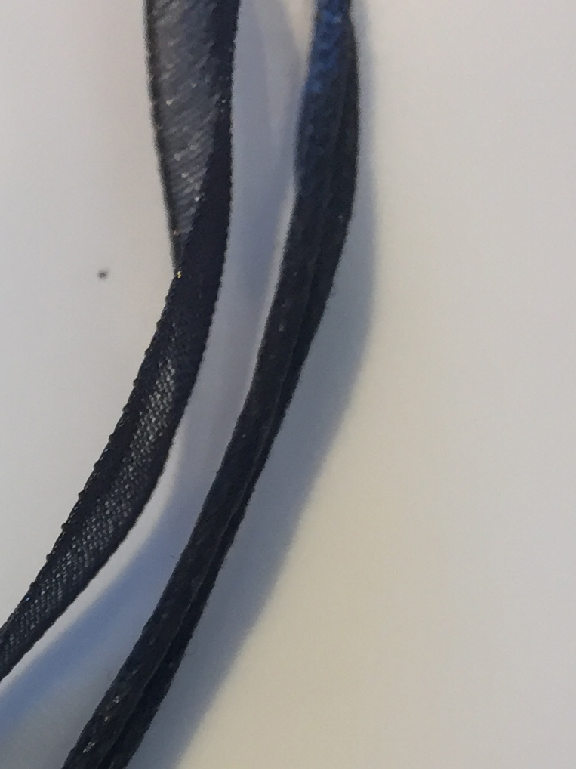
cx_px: -323
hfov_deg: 14.6
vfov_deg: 19.8
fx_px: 2064
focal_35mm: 93
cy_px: 922
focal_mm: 4.15
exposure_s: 1/33
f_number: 2.2
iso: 32
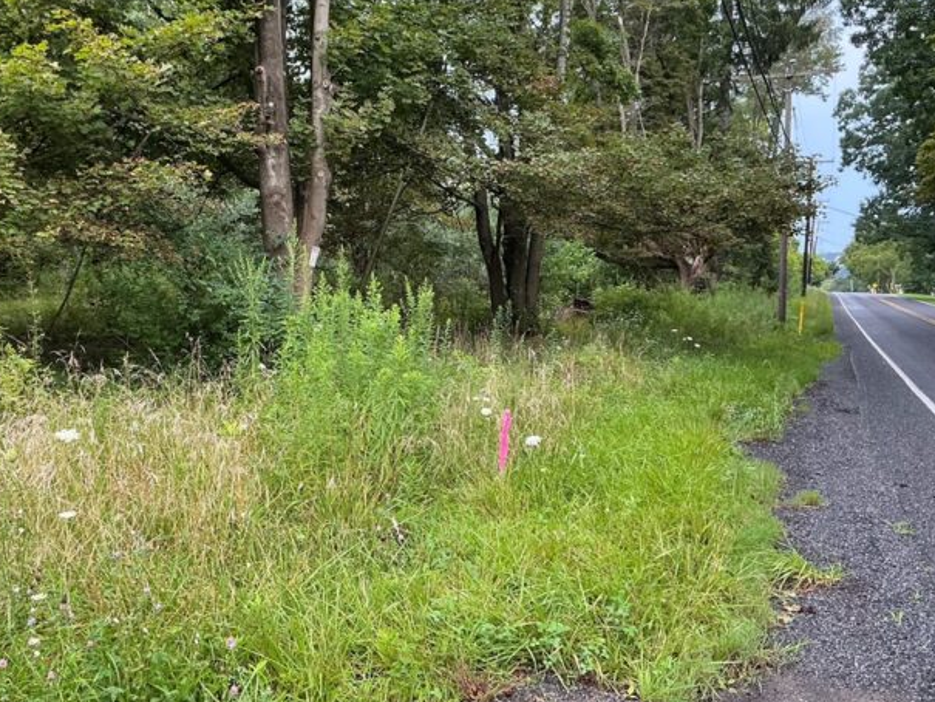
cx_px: 348
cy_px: 325
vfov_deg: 38.7
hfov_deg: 49.6
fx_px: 1000
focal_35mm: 37
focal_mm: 3
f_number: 1.8
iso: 40
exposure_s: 1/60
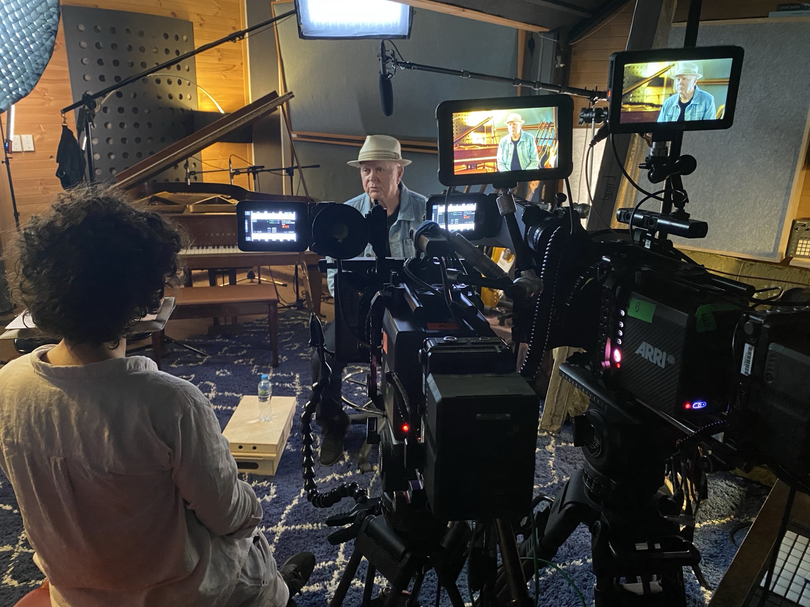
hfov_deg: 67.3
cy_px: 304
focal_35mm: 26
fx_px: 608
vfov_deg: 53.1
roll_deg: -1.9
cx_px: 405
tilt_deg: -17.9
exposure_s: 1/28
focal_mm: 4.25
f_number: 1.8
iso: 800
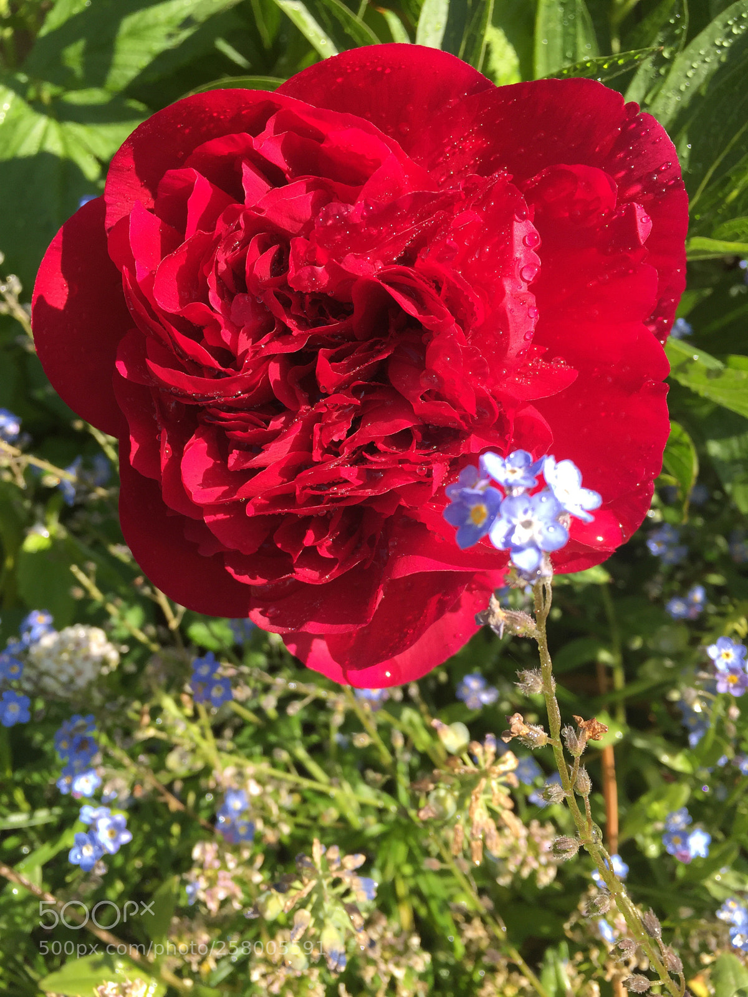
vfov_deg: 61.7
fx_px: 836
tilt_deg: -38.9
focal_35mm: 29
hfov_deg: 48.2
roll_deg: -3.1
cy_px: 498
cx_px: 374
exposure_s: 1/706
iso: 32
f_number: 2.2
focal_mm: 4.15
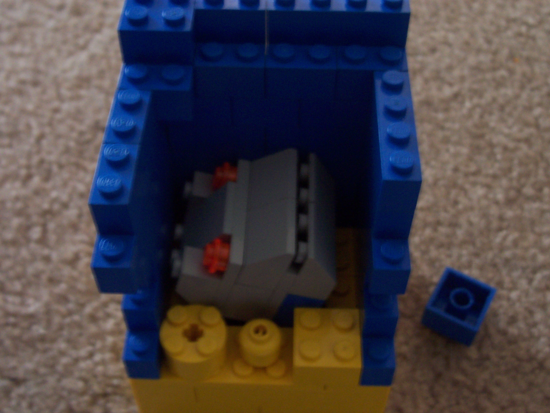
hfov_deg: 41.2
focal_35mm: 46
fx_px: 731
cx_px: 275
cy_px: 206
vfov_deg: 31.5
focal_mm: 7
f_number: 3
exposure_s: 1/8
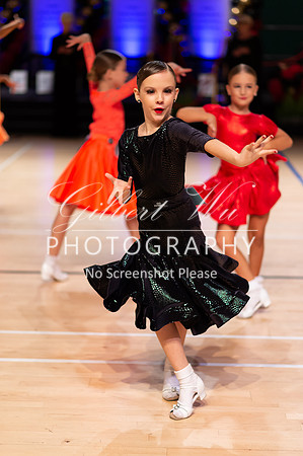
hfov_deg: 16.0
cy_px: 228
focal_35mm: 85
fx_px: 1076
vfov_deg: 23.9
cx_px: 152
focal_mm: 85
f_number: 1.8
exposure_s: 1/800
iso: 3200
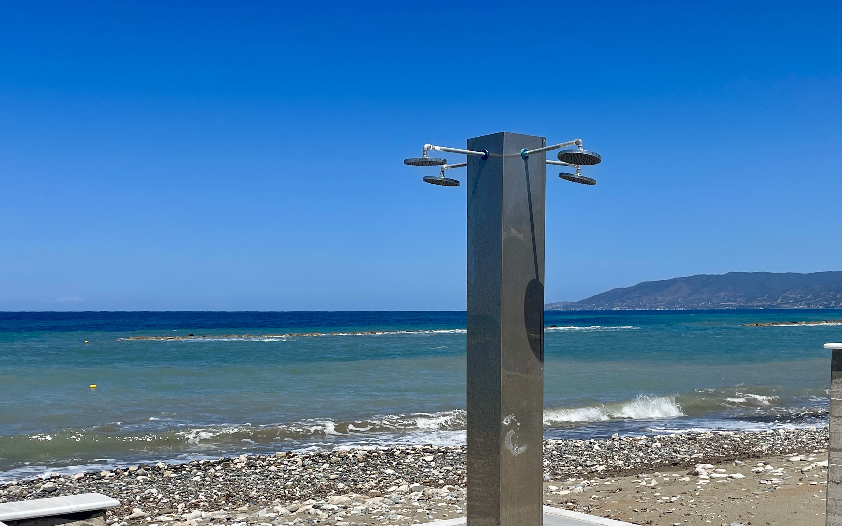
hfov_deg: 44.4
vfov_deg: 28.1
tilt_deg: -5.1
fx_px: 1033
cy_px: 403
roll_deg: -0.1
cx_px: 433
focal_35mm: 45
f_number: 1.6
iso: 32
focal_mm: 4.2
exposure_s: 1/9091
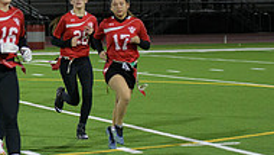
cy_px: 46
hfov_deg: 8.5
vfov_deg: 4.9
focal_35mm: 249
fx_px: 1810
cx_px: -97
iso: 2500
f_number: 2.8
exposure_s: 1/640
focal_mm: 78
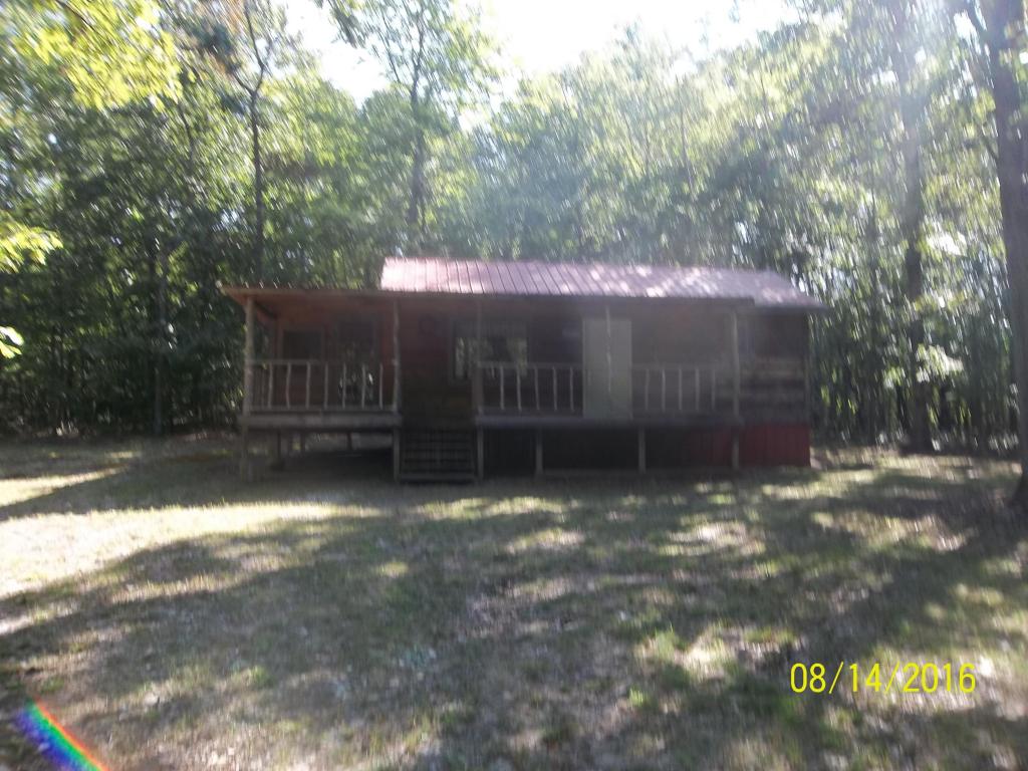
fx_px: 802
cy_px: 386
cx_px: 514
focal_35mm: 27
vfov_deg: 51.4
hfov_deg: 65.3
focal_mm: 4.9
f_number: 3.5
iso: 80
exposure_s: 1/100
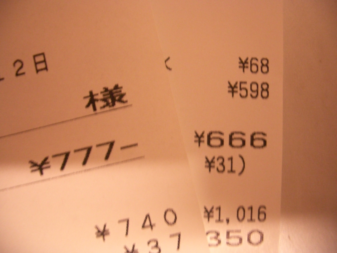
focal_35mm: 35
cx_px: 168
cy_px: 126
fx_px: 341
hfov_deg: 52.6
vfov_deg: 40.7
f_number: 2.6
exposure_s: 1/13
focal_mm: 5.8
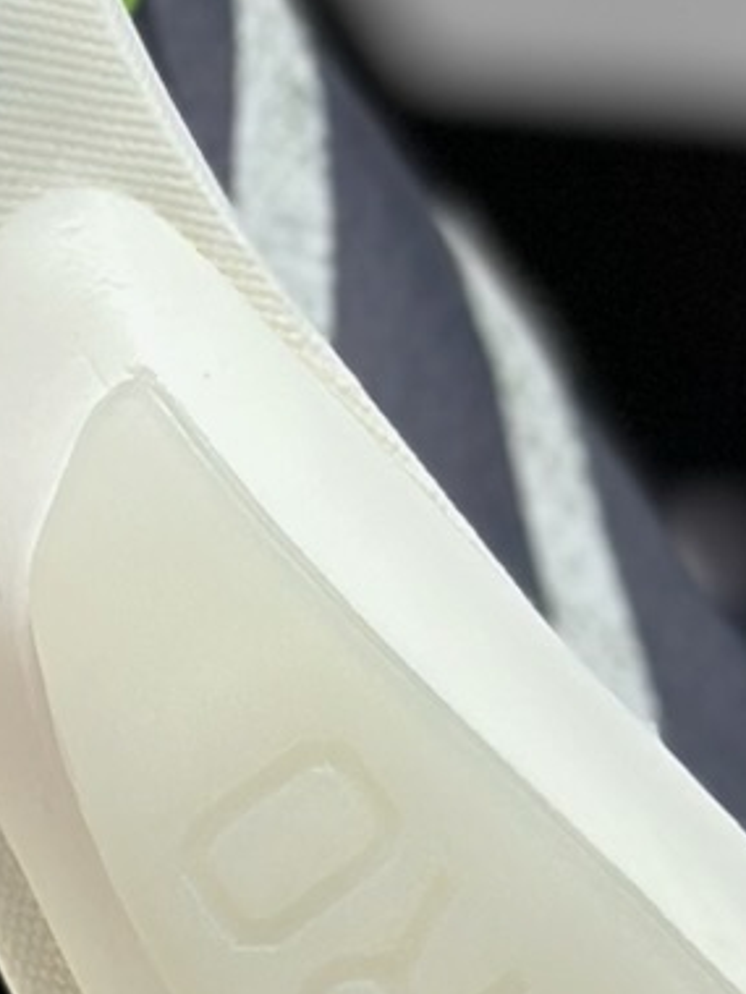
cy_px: 583
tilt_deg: -57.0
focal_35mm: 259
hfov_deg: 5.7
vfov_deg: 7.6
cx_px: -181
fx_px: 7442
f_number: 1.78
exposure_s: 1/1145
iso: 80
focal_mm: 6.86
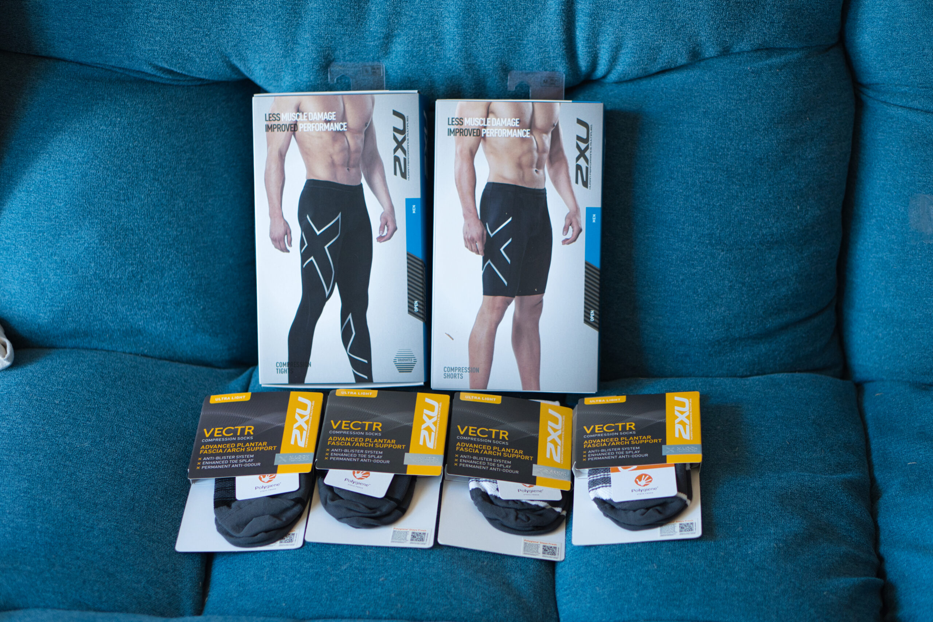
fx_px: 1944
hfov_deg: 27.0
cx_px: 466
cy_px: 311
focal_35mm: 75
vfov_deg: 18.2
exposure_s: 1/200
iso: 500
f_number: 1.8
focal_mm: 50
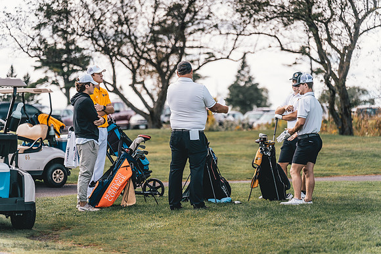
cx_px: 190
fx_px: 1588
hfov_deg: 13.7
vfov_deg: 9.2
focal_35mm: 150
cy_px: 127
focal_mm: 150
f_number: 2.8
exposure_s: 1/1250
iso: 100
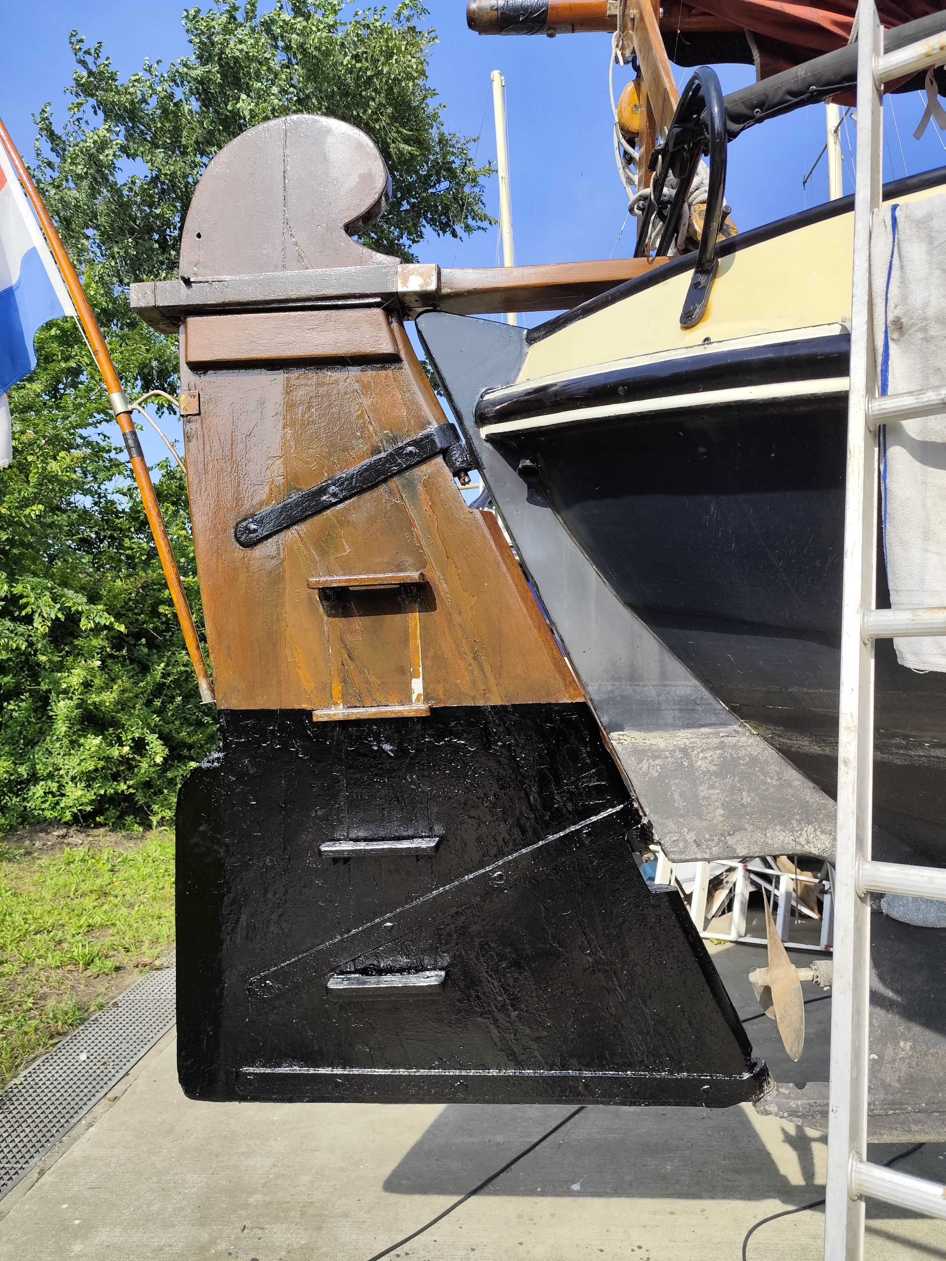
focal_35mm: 23
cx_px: 473
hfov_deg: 58.9
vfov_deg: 73.9
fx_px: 838
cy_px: 630
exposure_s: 1/1073
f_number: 1.65
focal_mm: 6.19
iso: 50
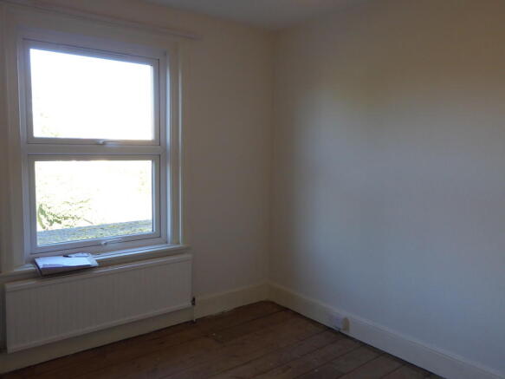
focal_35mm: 29
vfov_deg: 48.2
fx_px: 423
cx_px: 252
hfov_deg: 61.7
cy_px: 190
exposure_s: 1/60
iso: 200
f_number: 3.5
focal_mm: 5
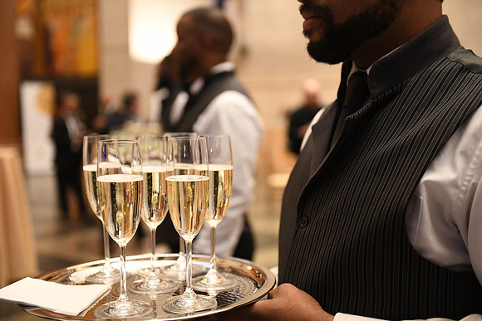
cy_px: 160
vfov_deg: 27.0
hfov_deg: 39.6
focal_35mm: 50
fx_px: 670
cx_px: 241
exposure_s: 1/80
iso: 4000
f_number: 2.8
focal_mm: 50
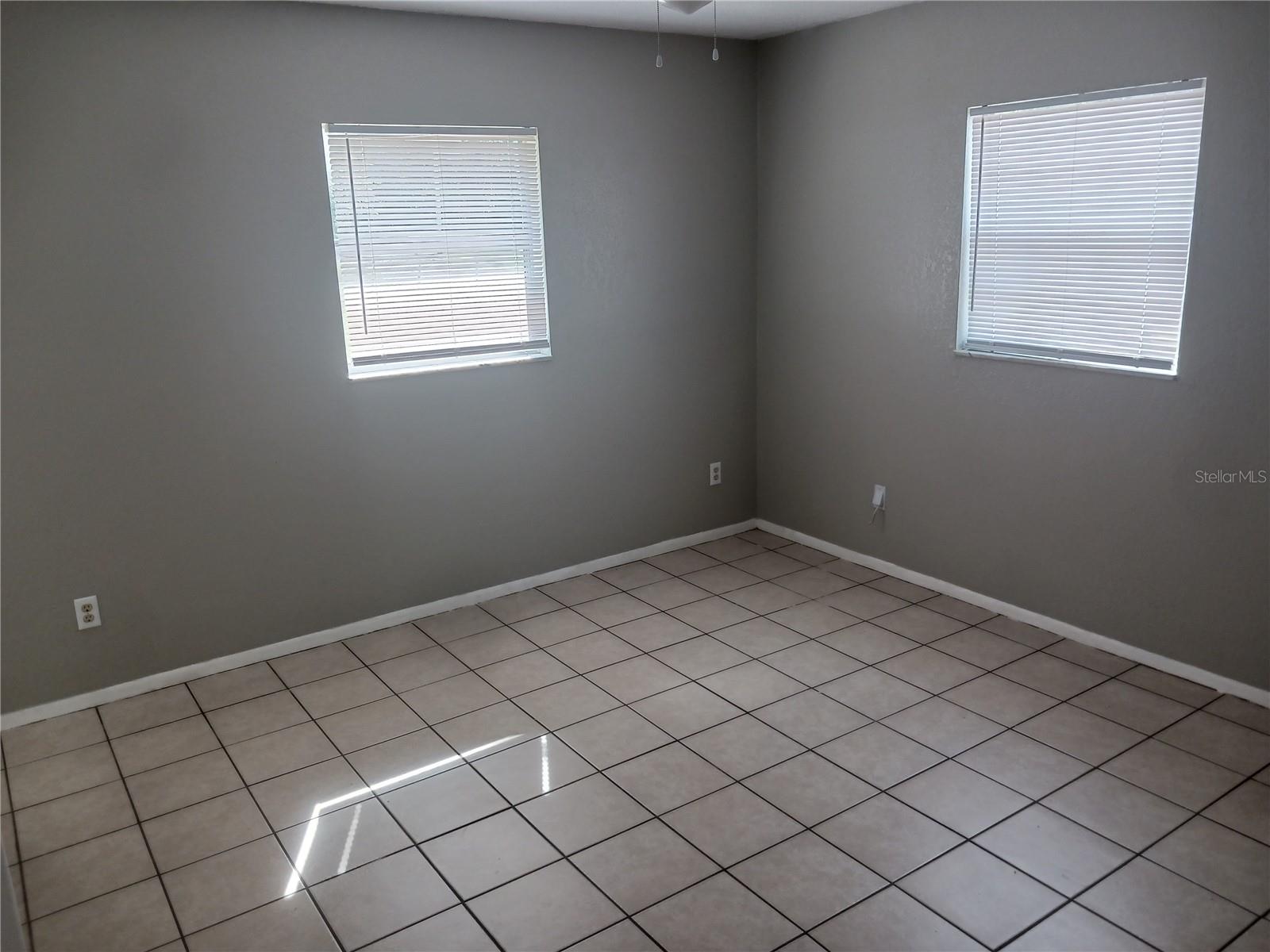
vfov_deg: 51.4
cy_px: 476
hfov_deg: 65.3
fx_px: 991
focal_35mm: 27
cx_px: 635
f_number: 1.8
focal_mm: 4
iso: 80
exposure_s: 1/60
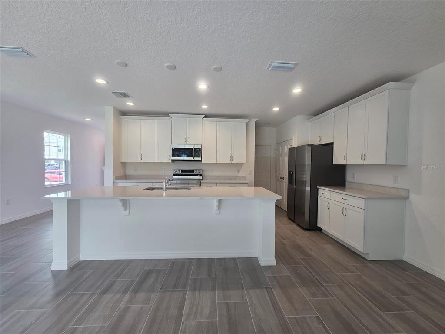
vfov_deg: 89.9
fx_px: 167
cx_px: 222
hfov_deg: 106.2
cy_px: 167
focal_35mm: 13
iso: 50
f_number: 2.2
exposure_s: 1/60
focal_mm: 2.2
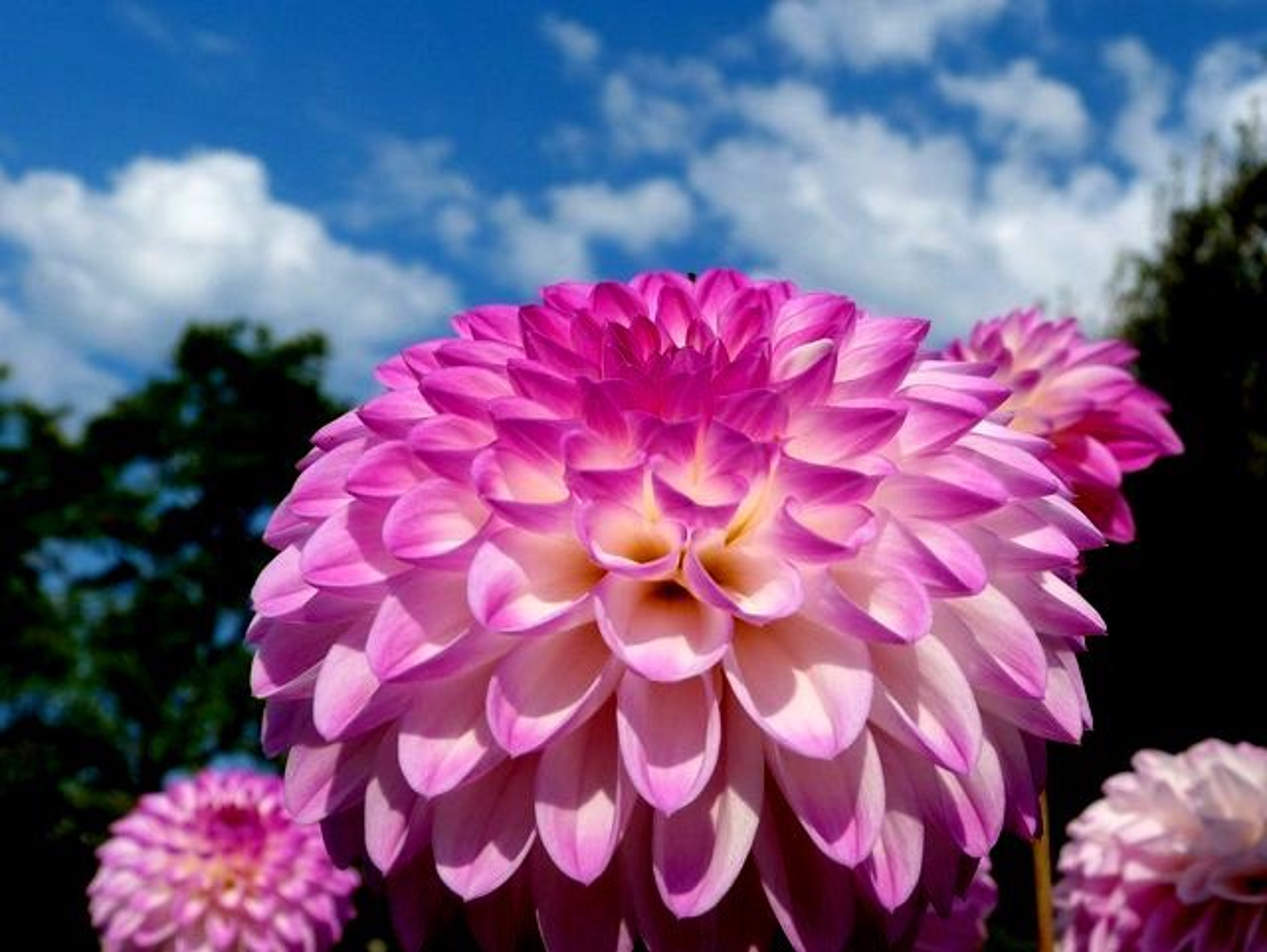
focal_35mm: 50
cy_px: 476
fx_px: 1831
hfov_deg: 38.2
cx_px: 634
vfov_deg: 29.1
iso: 80
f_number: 5.6
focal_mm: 9
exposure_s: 1/400
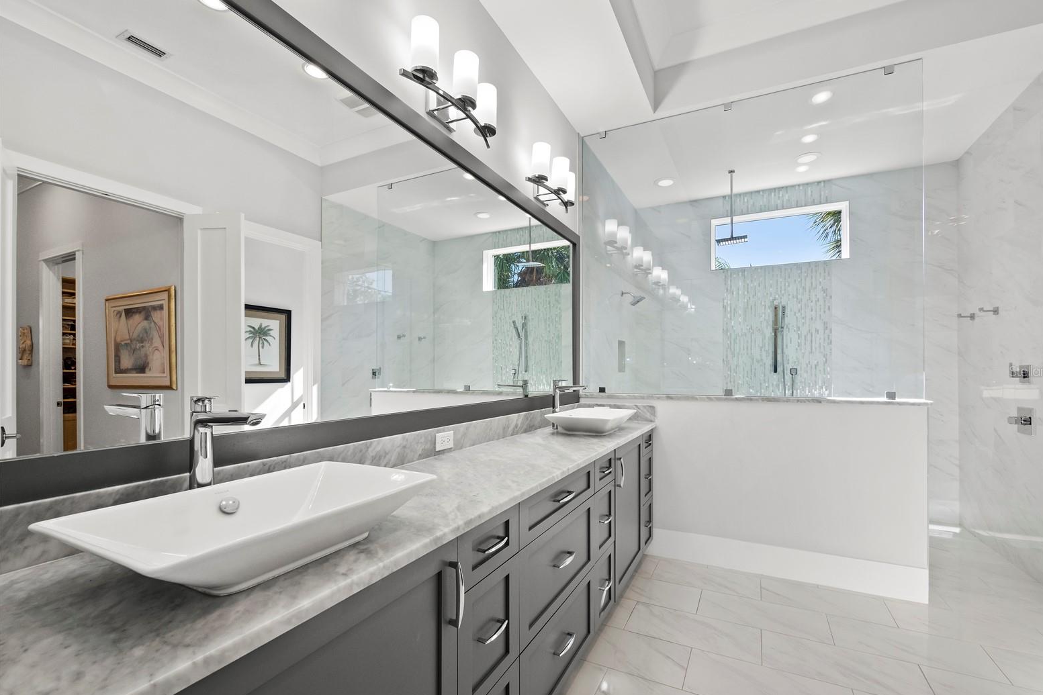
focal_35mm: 15
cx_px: 536
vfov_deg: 77.2
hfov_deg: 100.4
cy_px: 371
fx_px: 435
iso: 400
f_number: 7.1
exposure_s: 1/40
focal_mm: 7
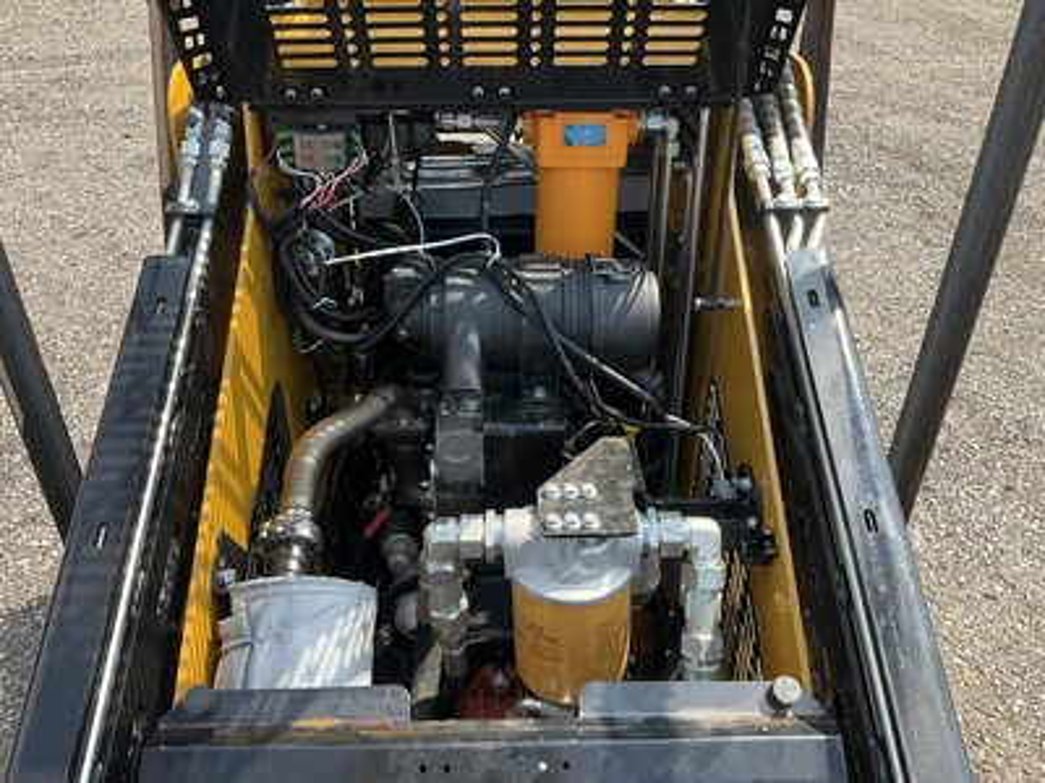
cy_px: 392
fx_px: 875
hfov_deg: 61.7
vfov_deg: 48.2
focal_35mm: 29
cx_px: 522
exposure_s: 1/435
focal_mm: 3
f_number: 1.8
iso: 25
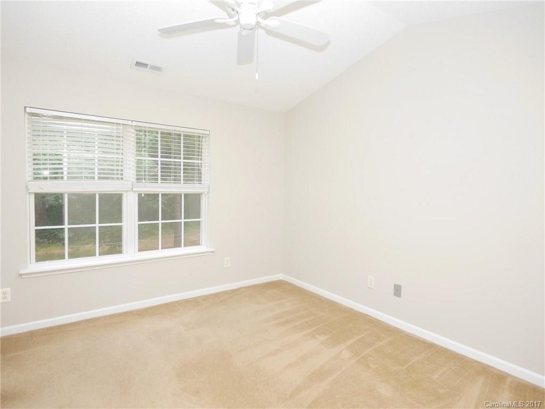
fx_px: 315
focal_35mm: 20
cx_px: 272
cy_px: 204
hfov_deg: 81.7
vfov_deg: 66.0
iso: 200
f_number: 5
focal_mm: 10
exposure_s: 1/60
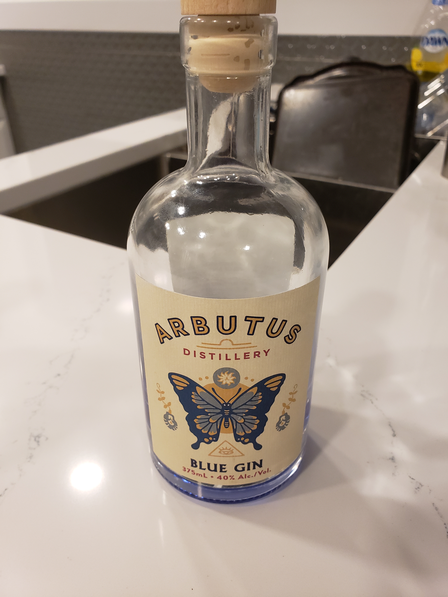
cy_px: 298
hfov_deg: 53.1
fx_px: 449
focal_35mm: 26
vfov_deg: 67.3
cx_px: 224
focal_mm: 4.3
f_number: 2.4
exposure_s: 1/60
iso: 250
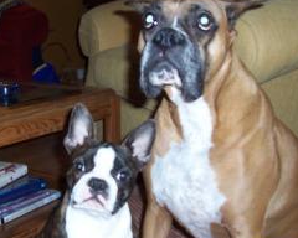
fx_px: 547
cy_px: 99
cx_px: 112
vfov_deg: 24.6
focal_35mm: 62
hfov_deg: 30.4
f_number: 2.7
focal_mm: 5.6
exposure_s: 1/60
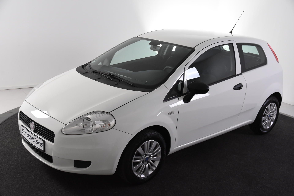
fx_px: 343
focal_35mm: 42
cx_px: 147
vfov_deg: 31.9
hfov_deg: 46.4
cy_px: 98
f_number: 5.6
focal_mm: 28
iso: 1600
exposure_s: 1/125
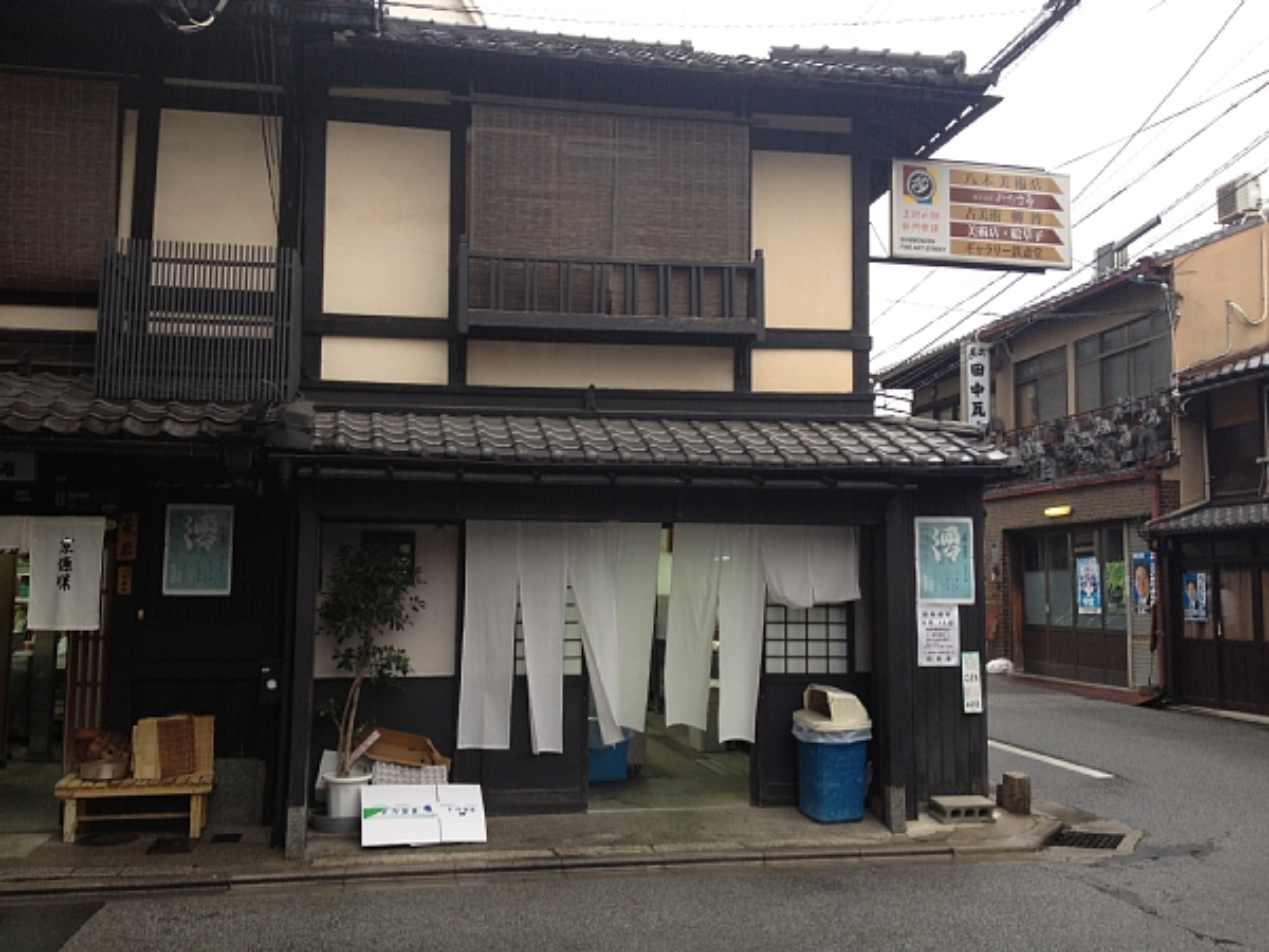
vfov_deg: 40.7
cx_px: 634
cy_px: 476
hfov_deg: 52.6
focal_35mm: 35
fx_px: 1283
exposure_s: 1/40
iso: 80
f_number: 2.4
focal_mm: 4.28
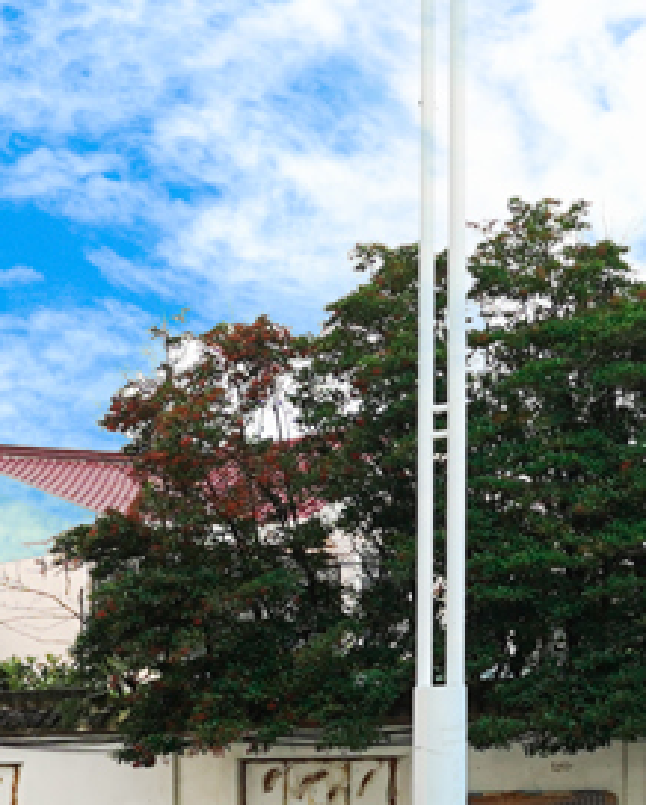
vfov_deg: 26.0
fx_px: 1743
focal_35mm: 73
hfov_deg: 15.4
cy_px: 314
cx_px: -750
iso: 100
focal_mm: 12
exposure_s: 1/50
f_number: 5
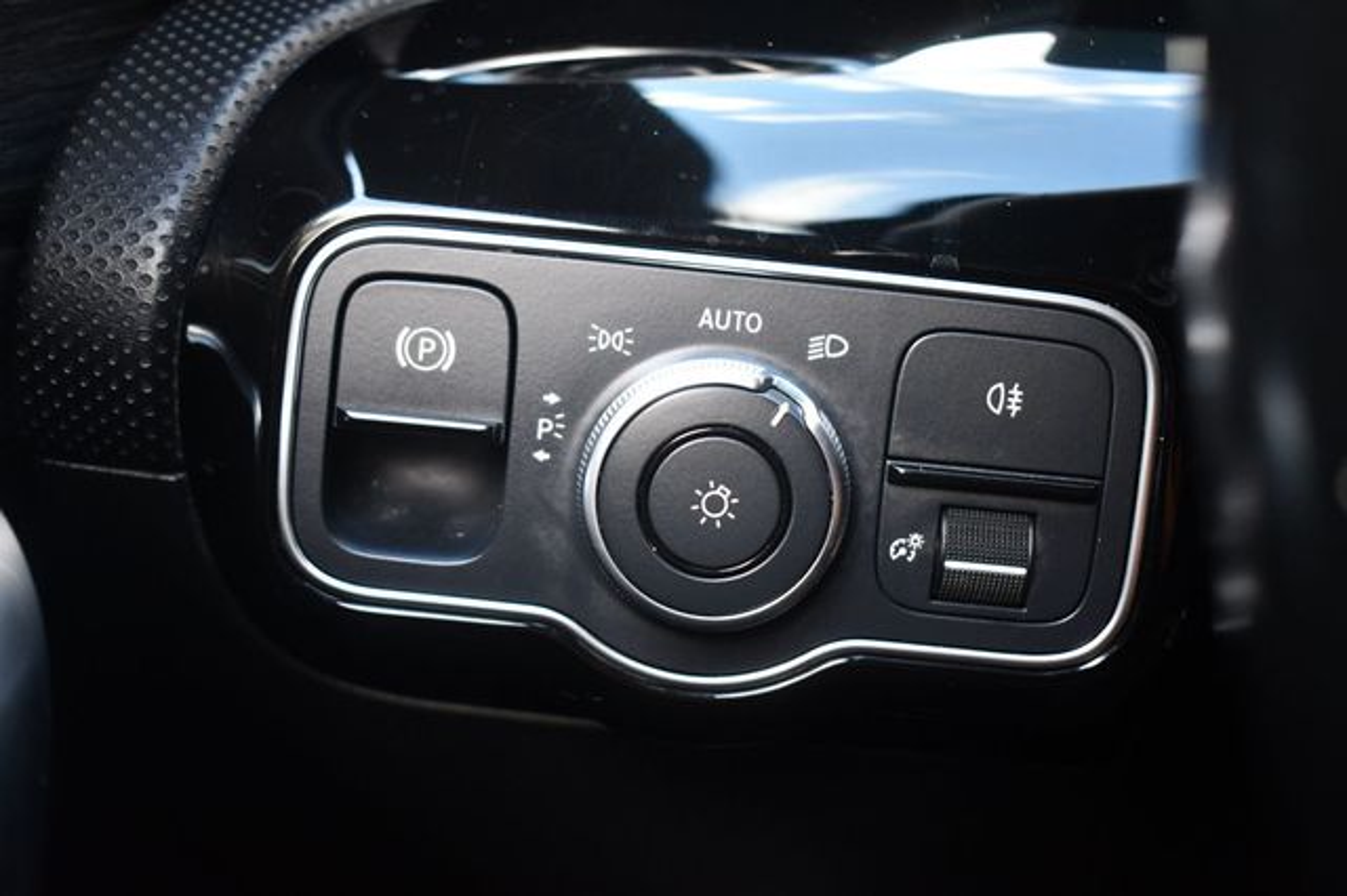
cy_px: 448
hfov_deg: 38.9
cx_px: 674
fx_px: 1907
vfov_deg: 26.5
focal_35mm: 51
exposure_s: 1/125
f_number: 4.5
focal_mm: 34
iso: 1400
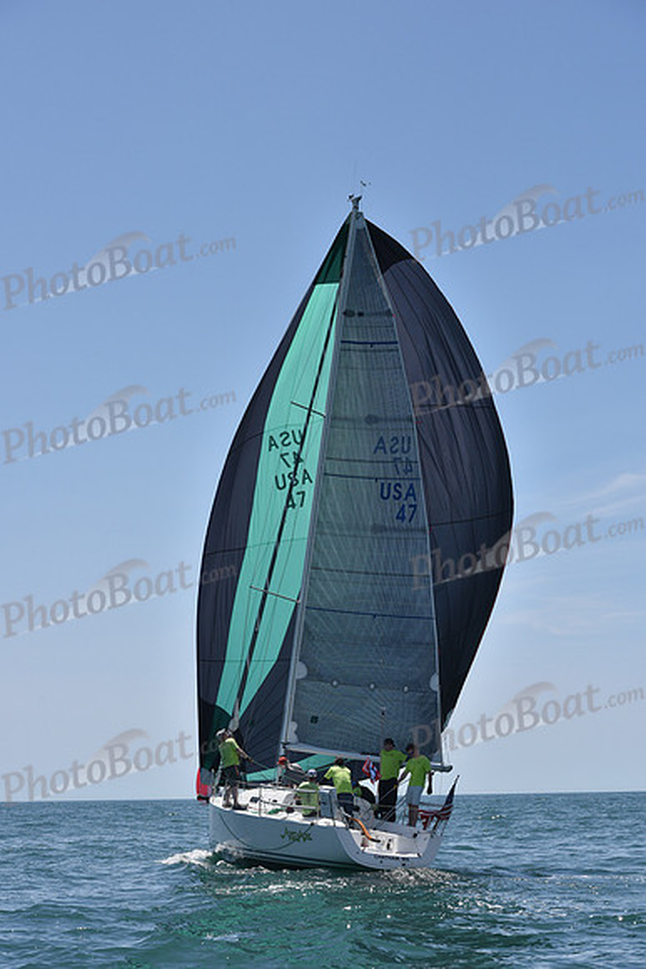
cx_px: 323
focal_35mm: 70
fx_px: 1883
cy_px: 484
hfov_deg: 19.5
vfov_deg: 28.8
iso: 400
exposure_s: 1/800
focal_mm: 70
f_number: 9
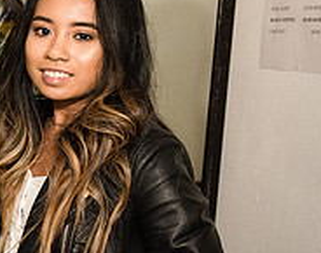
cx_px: -132
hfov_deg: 19.6
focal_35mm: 88
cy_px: 92
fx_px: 831
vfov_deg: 17.3
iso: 4000
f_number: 4
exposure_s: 1/640
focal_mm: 24
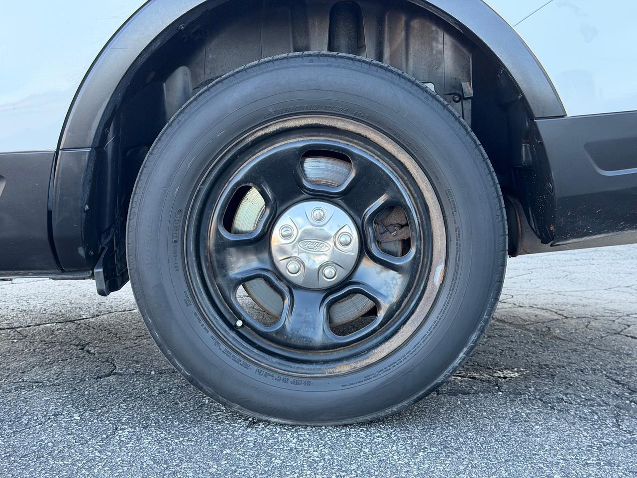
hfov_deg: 39.7
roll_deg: +1.7
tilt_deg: -7.5
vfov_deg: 30.3
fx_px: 883
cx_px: 318
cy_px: 239
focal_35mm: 48
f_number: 1.78
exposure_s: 1/204
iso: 125
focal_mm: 6.76
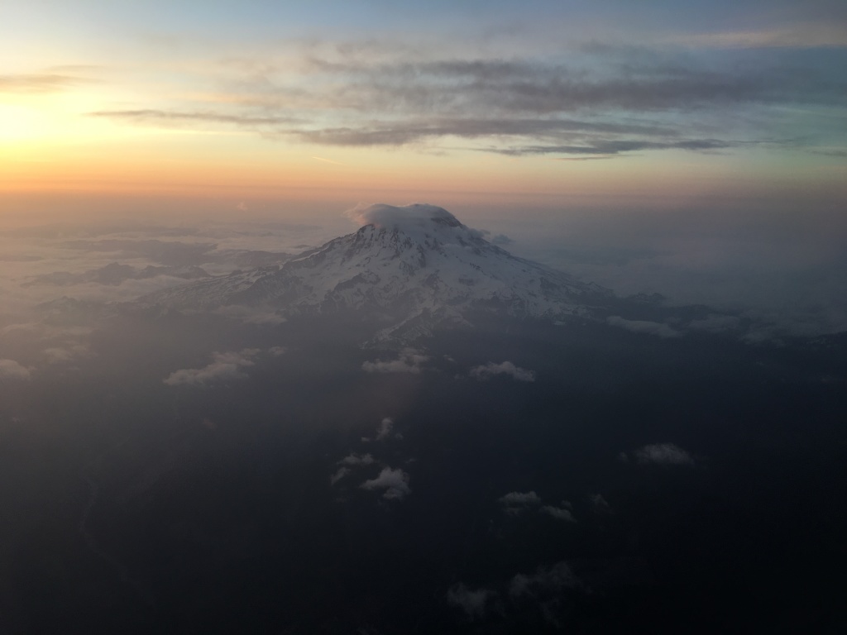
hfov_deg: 61.7
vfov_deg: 48.2
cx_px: 424
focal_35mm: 29
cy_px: 318
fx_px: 710
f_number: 2.2
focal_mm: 4.15
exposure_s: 1/120
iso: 25
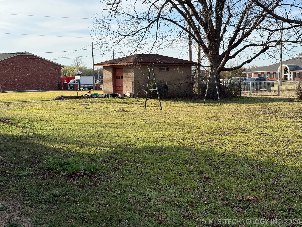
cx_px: 151
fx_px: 419
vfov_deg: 30.3
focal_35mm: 48
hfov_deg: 39.7
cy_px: 114
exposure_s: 1/3378
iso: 80
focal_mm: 6.76
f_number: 1.78
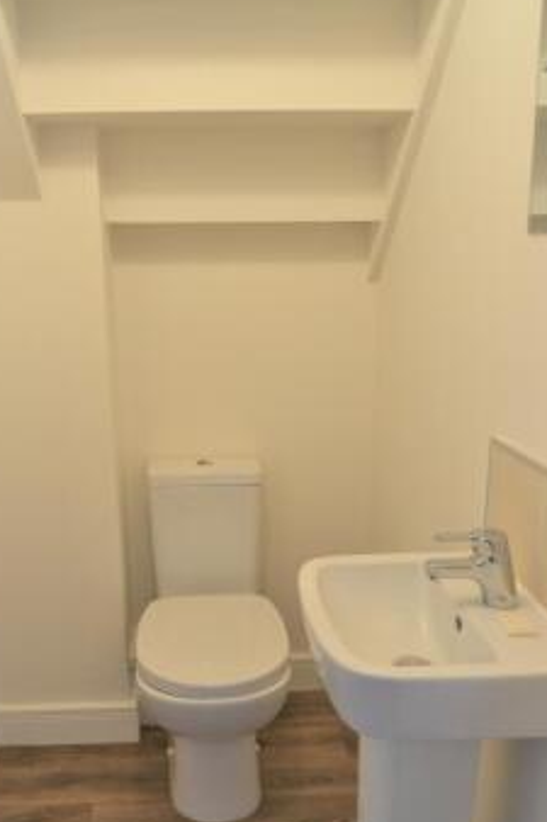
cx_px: 201
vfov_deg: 60.2
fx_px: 707
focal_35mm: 31
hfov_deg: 41.9
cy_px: 454
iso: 900
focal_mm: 16
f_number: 4
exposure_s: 1/60
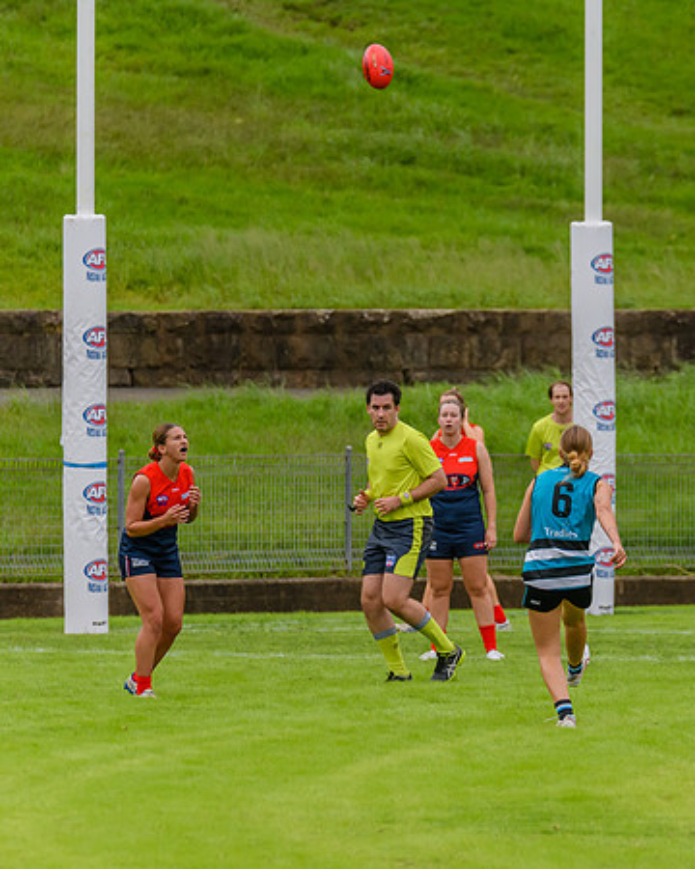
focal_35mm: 511
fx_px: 13136
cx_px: 519
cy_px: 473
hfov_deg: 3.0
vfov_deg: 3.8
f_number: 6.3
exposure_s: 1/1600
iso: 800
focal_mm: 330
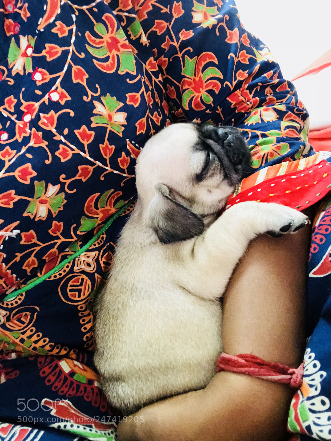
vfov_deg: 56.8
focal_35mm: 32
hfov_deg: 44.2
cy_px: 220
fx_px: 408
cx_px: 166
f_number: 2.2
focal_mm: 2.87
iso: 800
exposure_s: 1/17
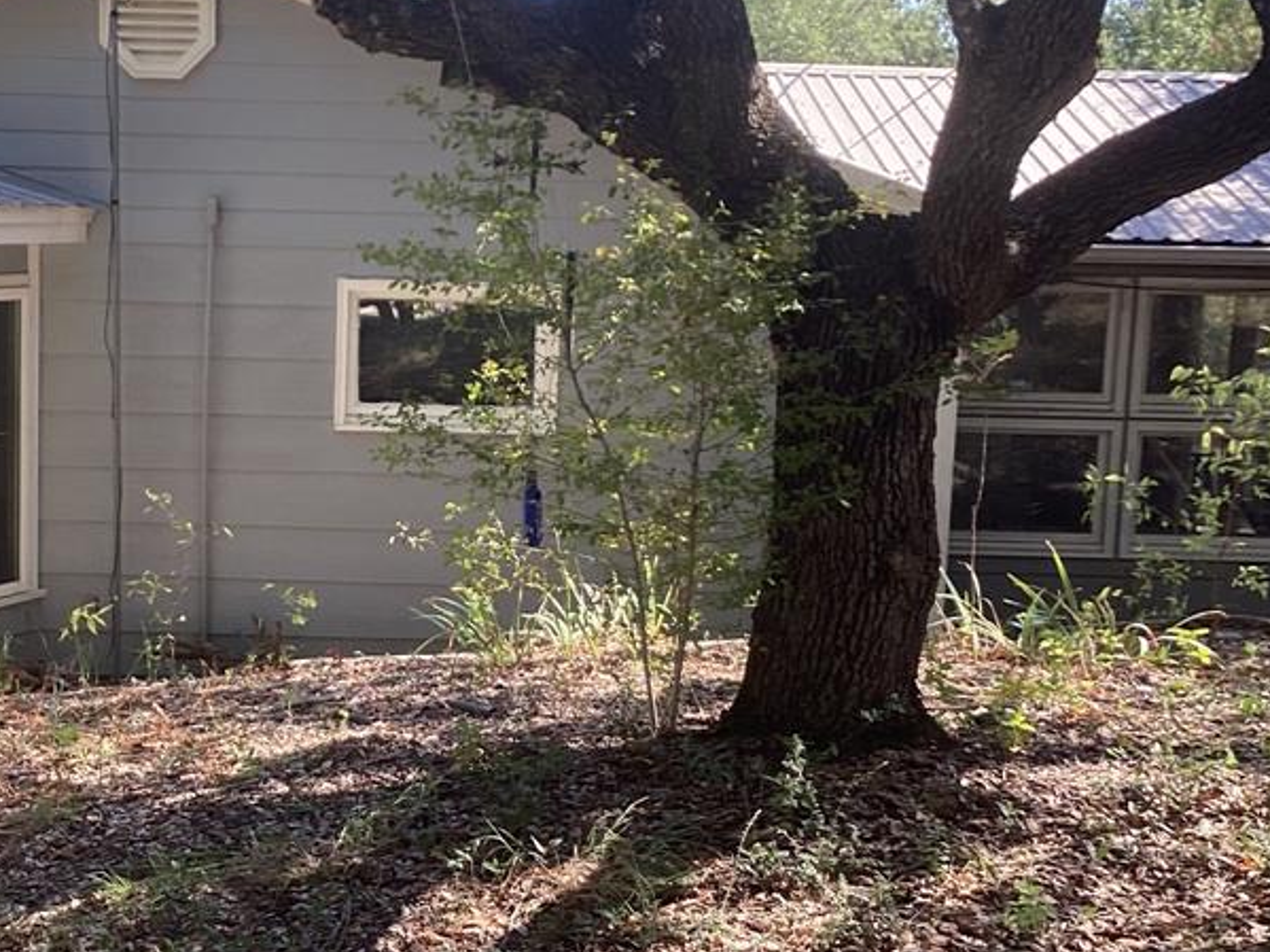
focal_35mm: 53
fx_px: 1944
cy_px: 452
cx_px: 428
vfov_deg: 27.5
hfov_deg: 35.8
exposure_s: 1/120
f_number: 2.4
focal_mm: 3.3
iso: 25
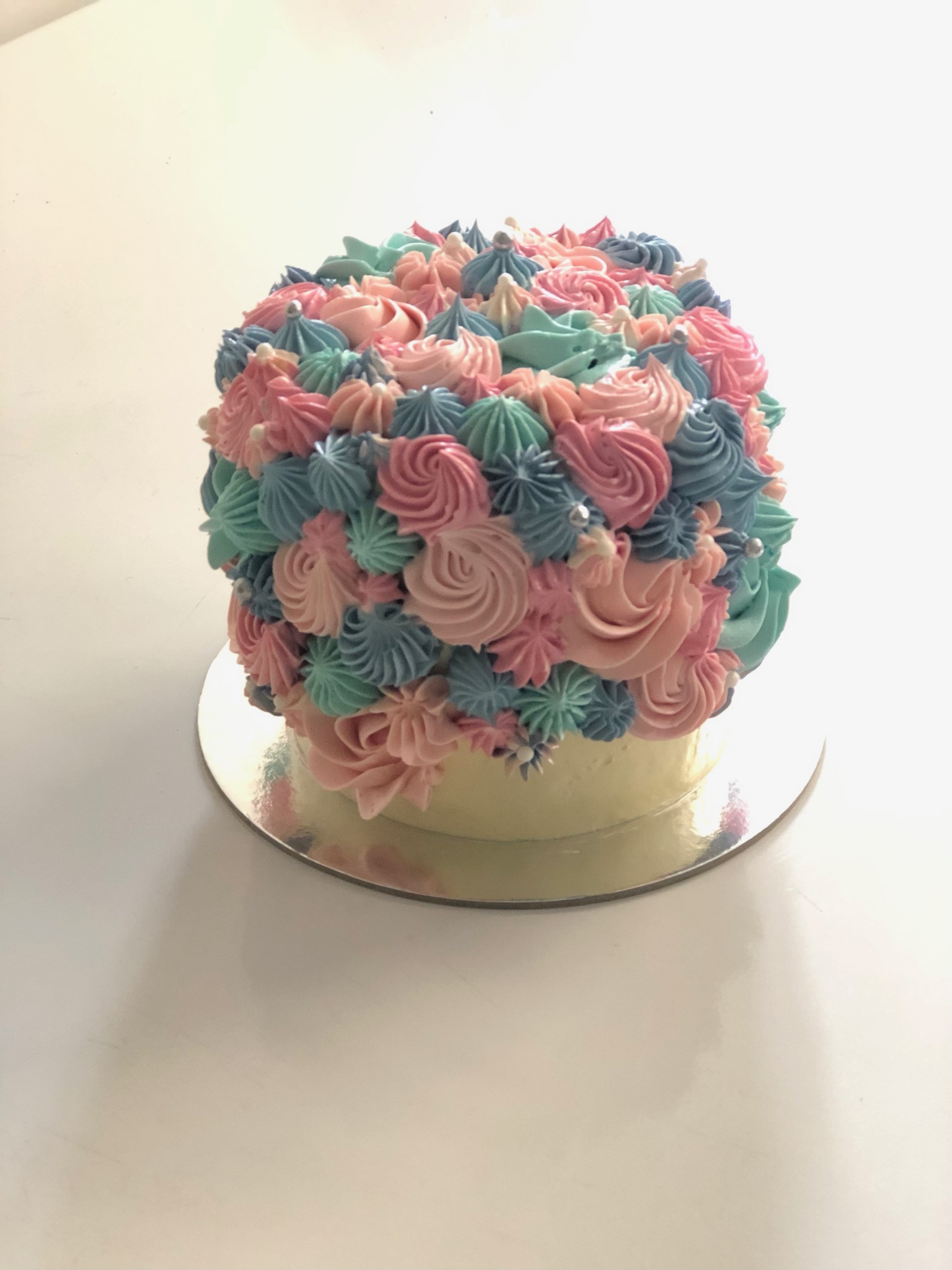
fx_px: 2090
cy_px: 635
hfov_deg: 25.7
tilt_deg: -33.9
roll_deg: +0.8
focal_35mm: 57
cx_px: 476
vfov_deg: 33.8
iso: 320
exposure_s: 1/33
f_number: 2.8
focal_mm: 6.6
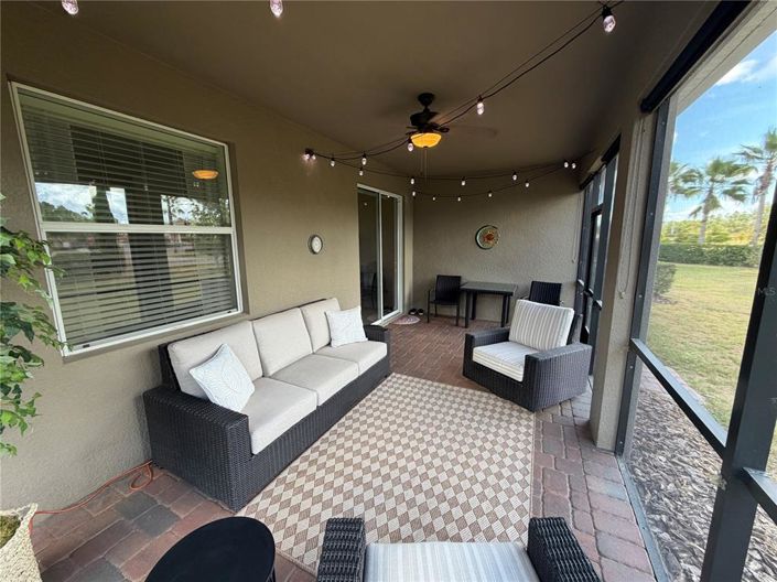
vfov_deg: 85.6
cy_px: 291
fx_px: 314
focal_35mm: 14
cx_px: 388
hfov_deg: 102.1
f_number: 2.2
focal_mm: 2.22
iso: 125
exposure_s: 1/121
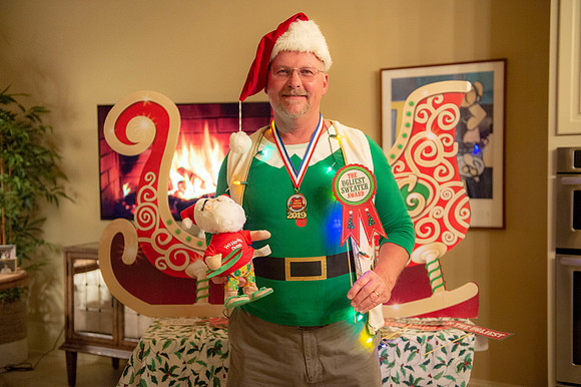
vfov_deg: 33.4
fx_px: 645
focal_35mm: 40
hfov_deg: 48.5
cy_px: 194
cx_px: 290
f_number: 2.8
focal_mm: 40
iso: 1600
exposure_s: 1/125
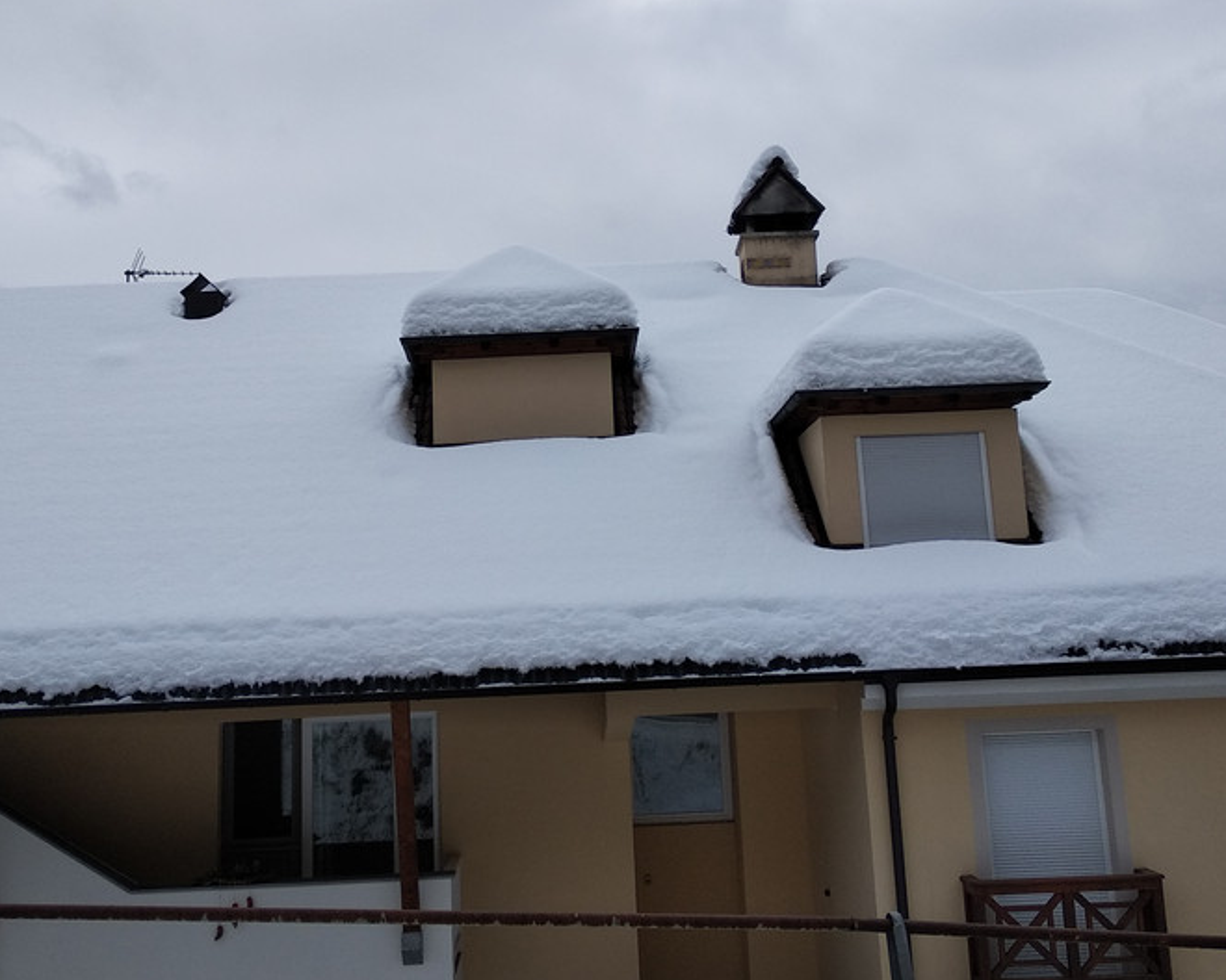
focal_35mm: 41
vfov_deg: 36.0
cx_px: 573
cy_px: 303
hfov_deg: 44.8
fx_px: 1488
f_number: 2.2
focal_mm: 3.81
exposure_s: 1/1560
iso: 100
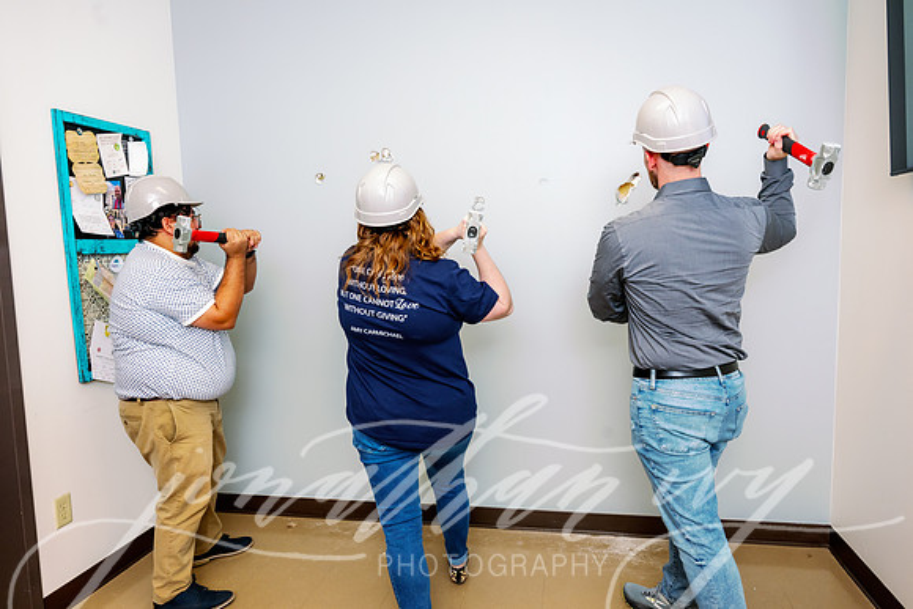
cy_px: 304
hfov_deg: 73.7
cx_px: 456
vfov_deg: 53.2
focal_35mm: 24
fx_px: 609
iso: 800
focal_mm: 24
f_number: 5.6
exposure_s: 1/200
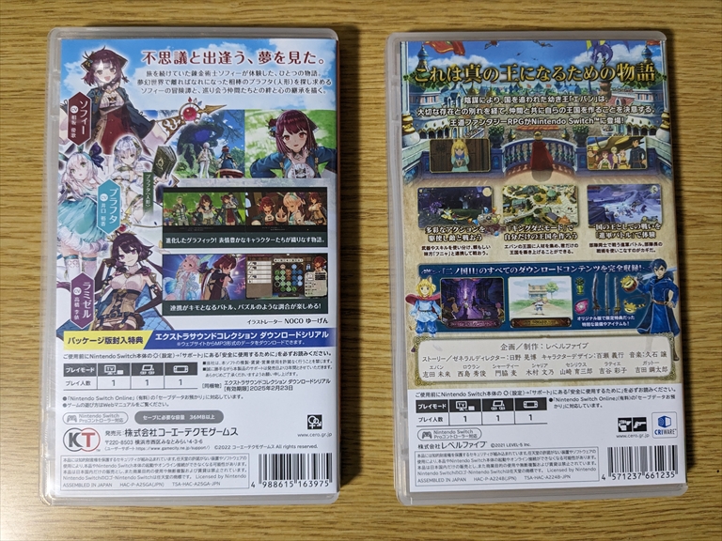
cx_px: 361
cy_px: 270
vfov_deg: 51.4
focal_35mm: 27
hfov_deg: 65.3
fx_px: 563
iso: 336
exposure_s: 1/120
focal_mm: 4.38
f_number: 1.73
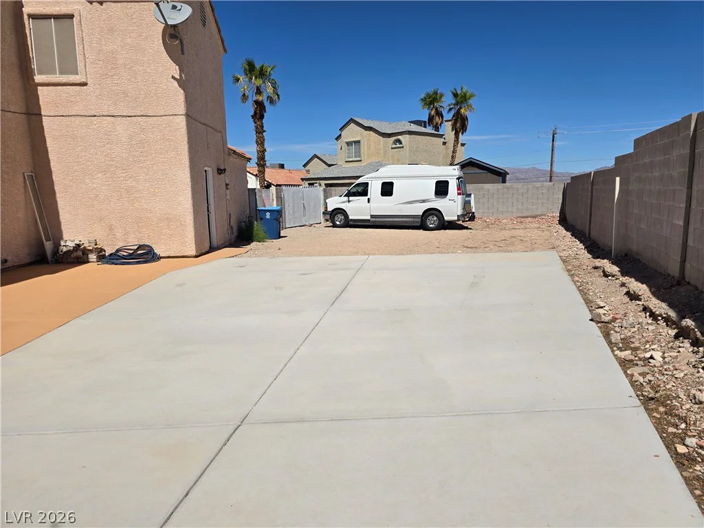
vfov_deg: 58.9
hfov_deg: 73.9
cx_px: 352
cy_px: 264
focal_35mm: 23
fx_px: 468
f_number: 1.7
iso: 12
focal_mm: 6.3
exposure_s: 1/1925
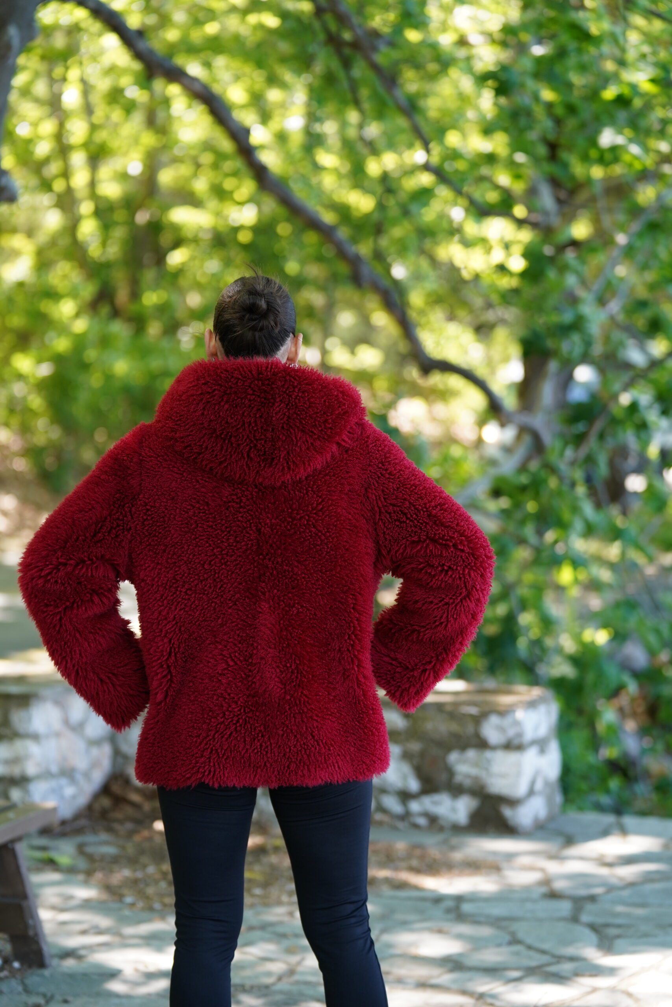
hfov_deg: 16.3
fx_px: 2351
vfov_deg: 24.2
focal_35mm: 84
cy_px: 504
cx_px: 336
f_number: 2.8
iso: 500
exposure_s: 1/320
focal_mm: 84
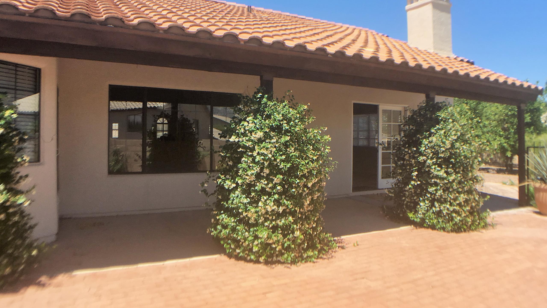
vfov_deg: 32.0
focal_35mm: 37
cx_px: 276
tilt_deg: -1.5
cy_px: 141
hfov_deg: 54.0
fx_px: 537
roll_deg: -0.6
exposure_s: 1/950
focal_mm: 4.15
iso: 25
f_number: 2.2
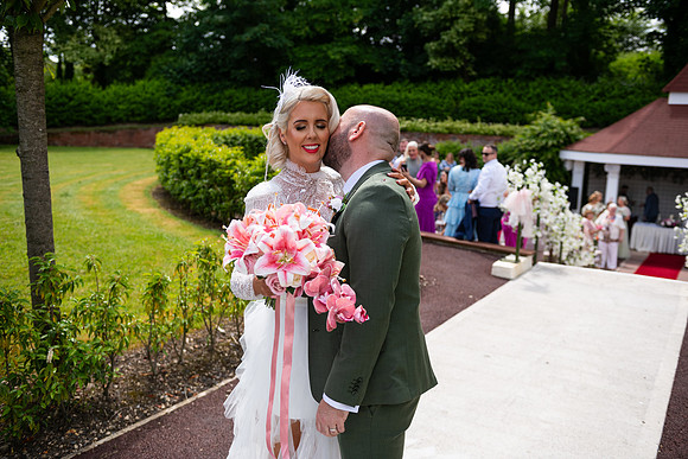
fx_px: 669
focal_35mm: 35
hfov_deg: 54.4
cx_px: 344
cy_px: 230
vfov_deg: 37.9
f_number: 3.5
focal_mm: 35
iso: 160
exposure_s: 1/1250
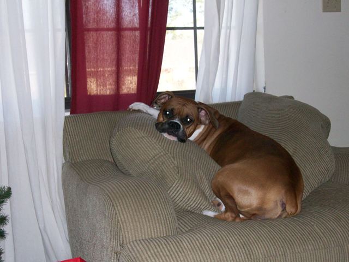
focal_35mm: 53
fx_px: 534
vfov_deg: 27.5
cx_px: 174
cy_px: 131
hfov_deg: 36.2
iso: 160
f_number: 3.6
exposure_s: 1/70.6
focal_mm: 8.8
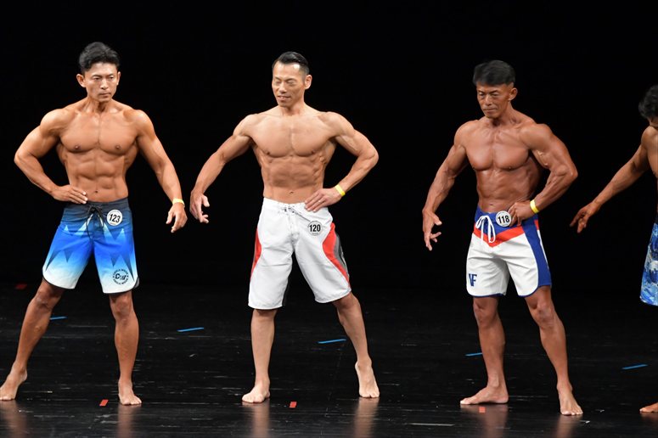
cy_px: 219
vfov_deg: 5.1
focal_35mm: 270
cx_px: 329
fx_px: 4933
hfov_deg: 7.6
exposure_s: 1/400
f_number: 5.6
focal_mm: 180
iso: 3200
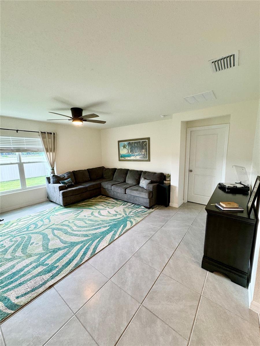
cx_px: 130
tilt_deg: -8.0
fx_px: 140
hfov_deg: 85.7
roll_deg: +0.6
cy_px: 173
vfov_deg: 102.1
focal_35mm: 14
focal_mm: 2.22
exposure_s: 1/60
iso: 200
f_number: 2.2
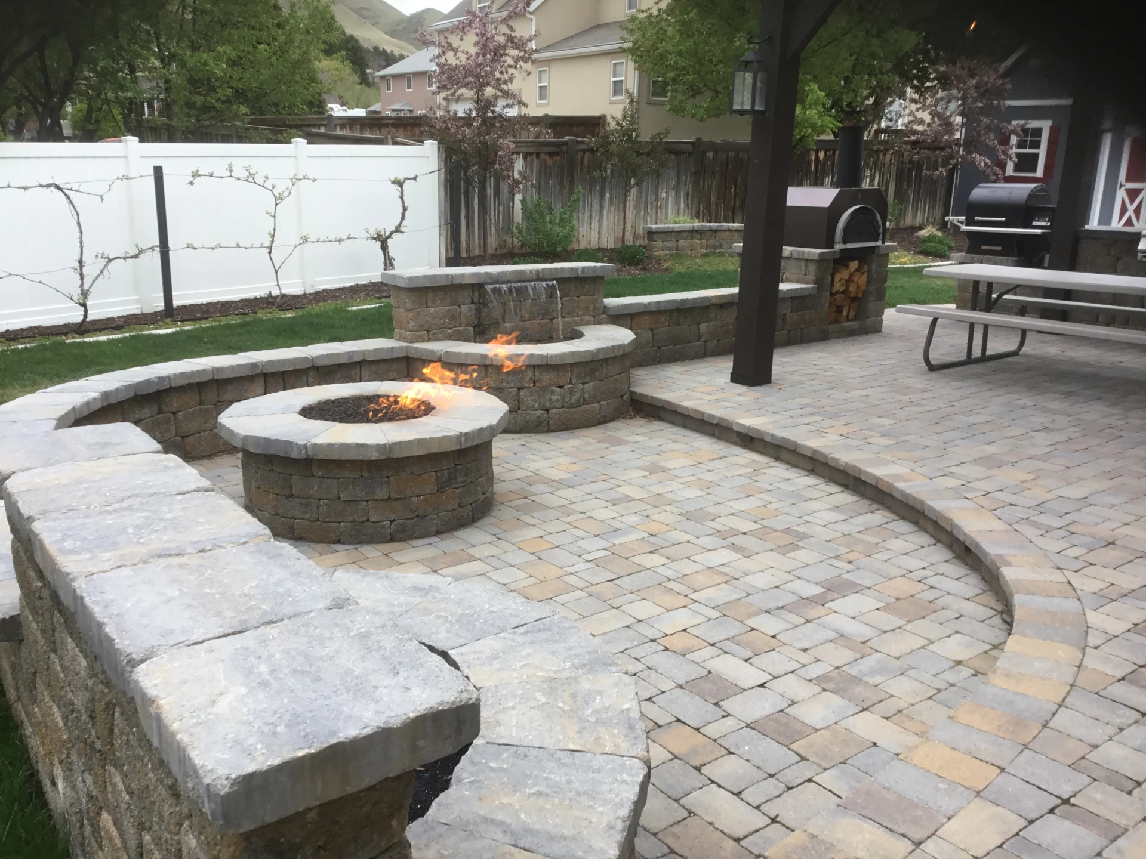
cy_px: 430
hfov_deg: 58.4
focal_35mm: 31
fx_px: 1026
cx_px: 573
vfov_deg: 45.4
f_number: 2.4
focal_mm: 3.3
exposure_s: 1/140
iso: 25
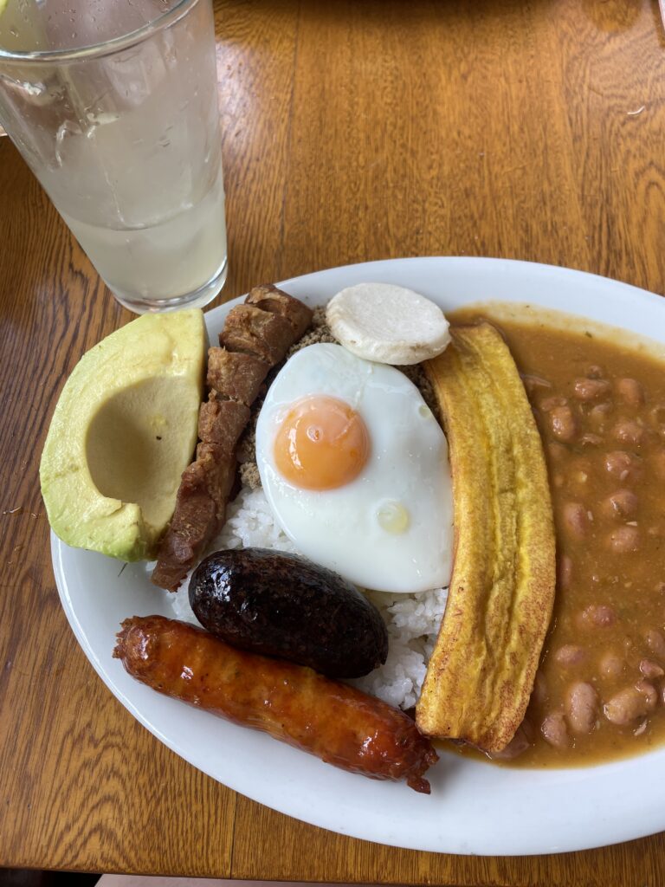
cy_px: 444
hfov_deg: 53.1
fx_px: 666
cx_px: 332
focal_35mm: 26
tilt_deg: -63.4
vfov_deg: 67.3
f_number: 1.6
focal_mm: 4.2
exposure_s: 1/234
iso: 32
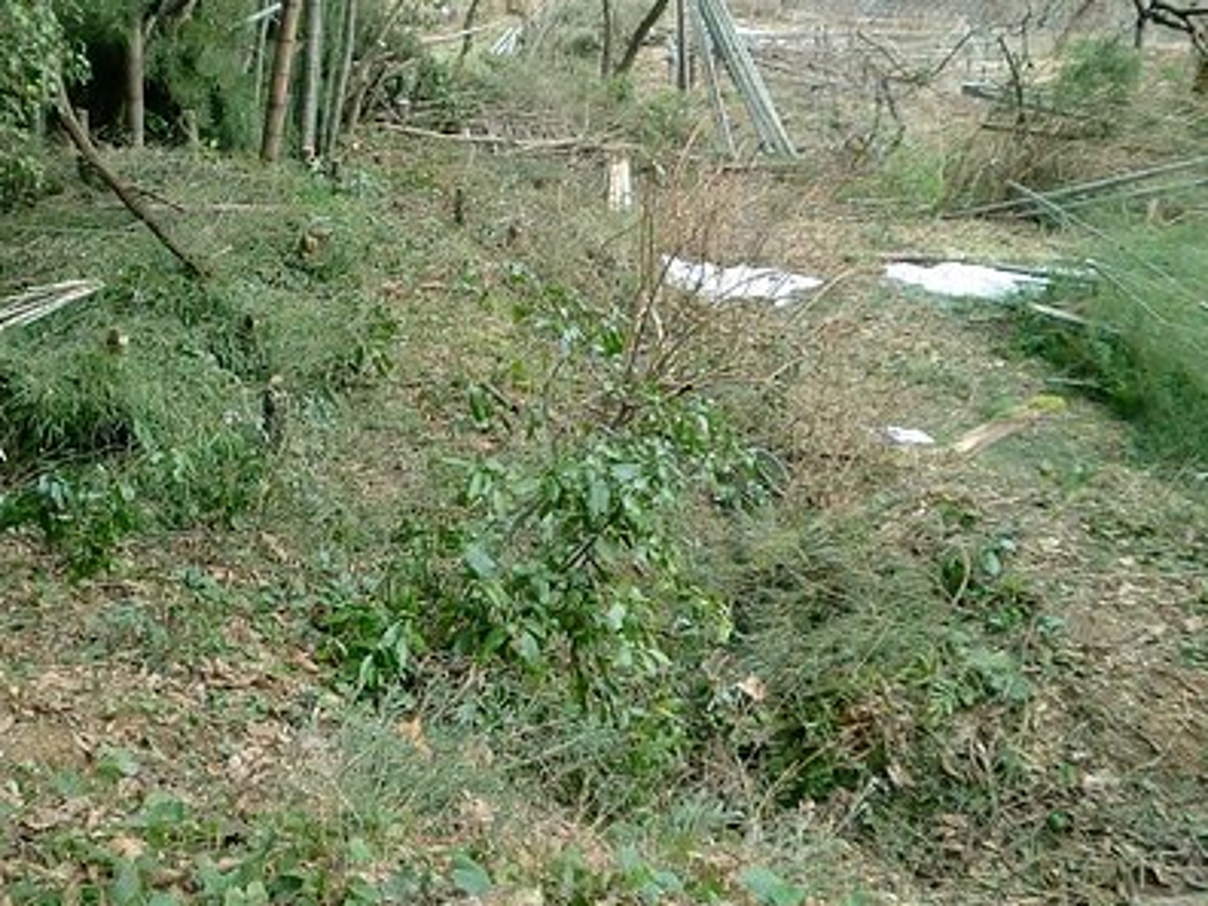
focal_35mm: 44
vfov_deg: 32.9
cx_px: 464
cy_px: 421
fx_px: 1535
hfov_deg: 42.7
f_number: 2.8
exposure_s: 1/30
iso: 400
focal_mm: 5.58
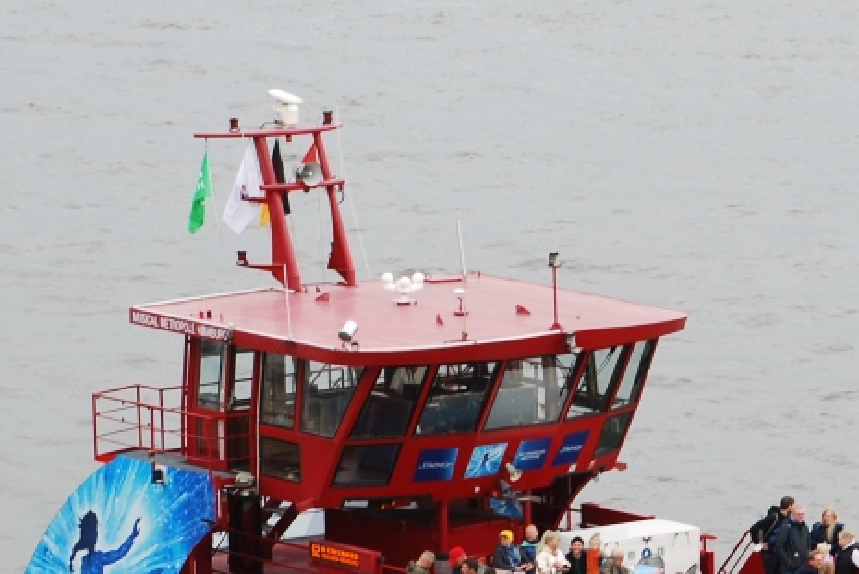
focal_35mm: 205
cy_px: 623
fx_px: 4896
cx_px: 772
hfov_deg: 10.0
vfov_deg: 6.7
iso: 220
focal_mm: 62
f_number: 5.3
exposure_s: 1/125
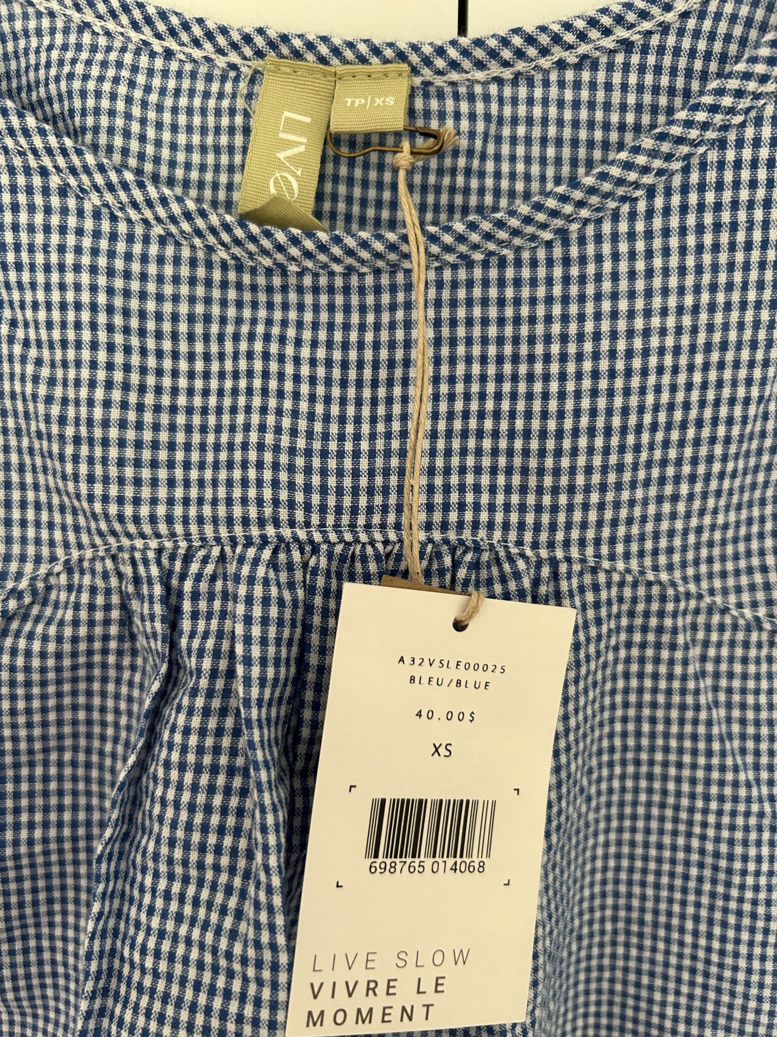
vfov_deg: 67.3
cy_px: 518
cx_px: 388
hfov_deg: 53.1
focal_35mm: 26
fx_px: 778
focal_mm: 5.7
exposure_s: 1/72
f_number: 1.5
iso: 125
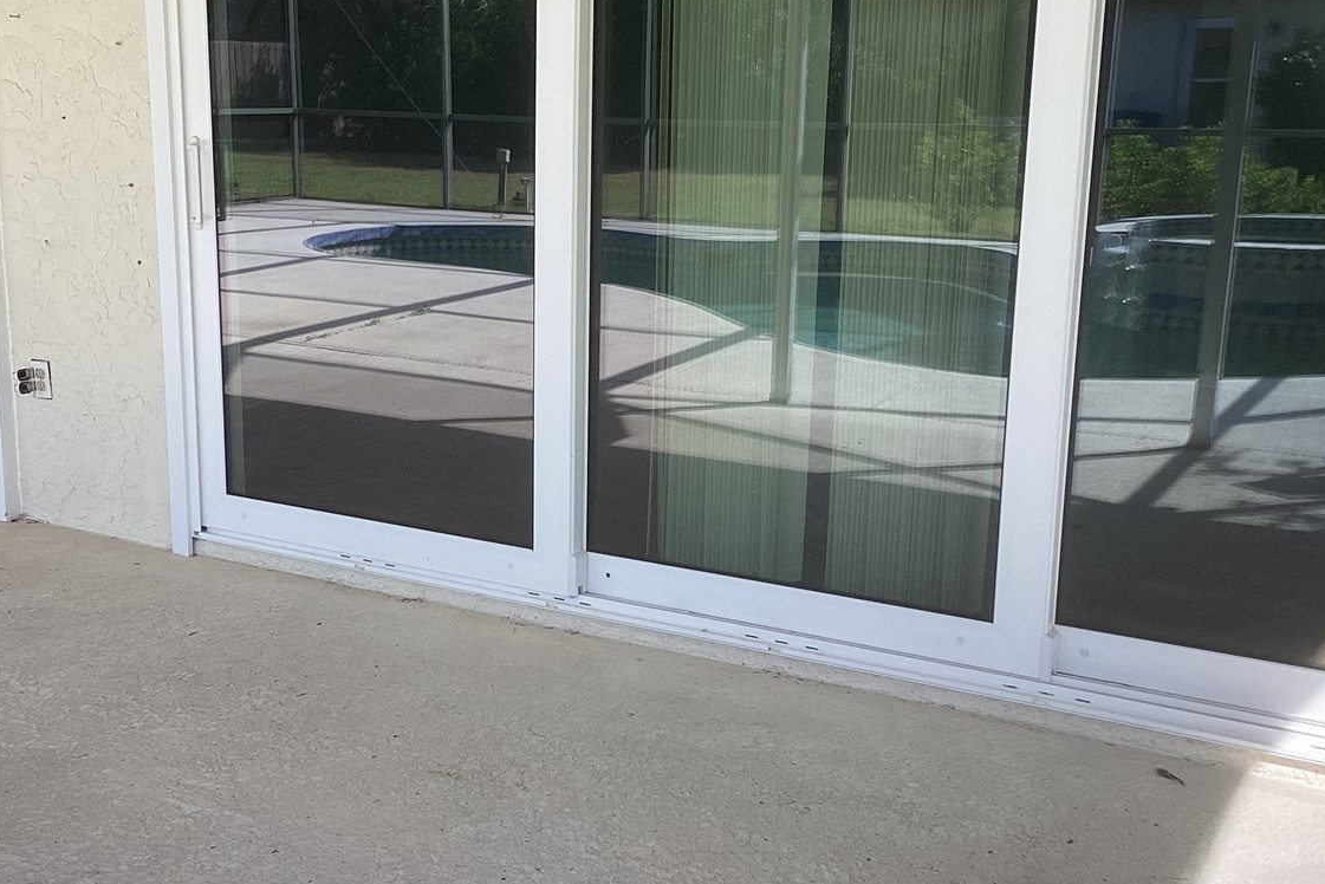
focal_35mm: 46
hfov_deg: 42.4
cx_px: 506
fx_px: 1693
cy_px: 438
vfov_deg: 29.3
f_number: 2.4
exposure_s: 1/272
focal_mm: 3.3
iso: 25
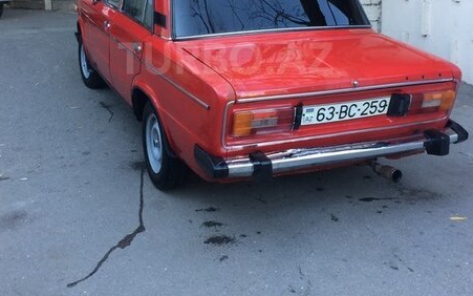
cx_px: 225
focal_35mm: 45
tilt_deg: -6.1
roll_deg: +1.4
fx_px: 580
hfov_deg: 44.3
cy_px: 58
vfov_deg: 28.0
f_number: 2.2
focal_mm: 4.15
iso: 32
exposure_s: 1/33
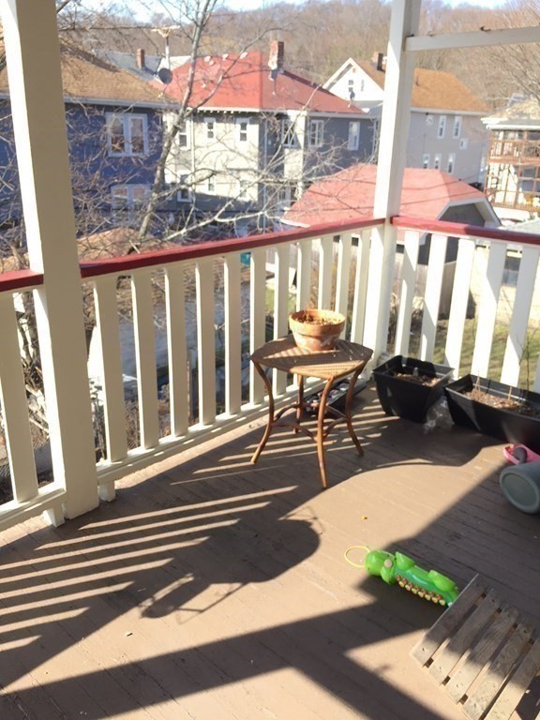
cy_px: 360
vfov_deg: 61.7
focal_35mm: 29
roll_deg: -2.0
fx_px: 603
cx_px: 270
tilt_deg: -20.4
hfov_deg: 48.2
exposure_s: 1/421
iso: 32
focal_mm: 4.15
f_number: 2.2
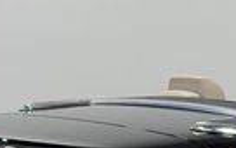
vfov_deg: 5.5
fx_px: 1537
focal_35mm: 239
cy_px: 150
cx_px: 368
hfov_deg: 8.6
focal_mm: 6.76
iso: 64
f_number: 1.78
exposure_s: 1/290
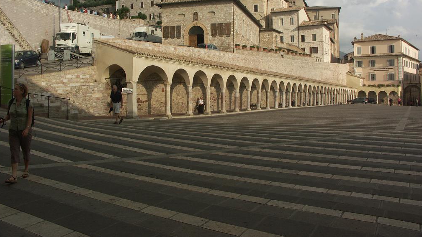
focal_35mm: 31
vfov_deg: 37.4
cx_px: 209
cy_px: 79
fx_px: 347
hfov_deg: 62.6
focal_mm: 7.2
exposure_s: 1/400
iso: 64
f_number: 7.1
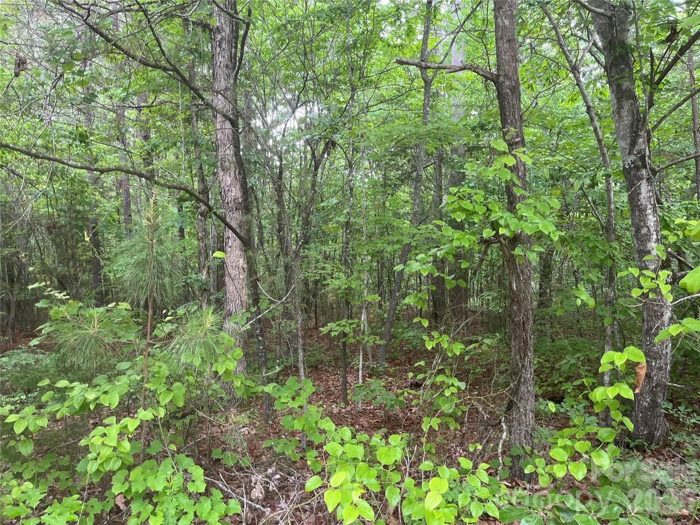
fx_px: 526
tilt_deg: -2.6
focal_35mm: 26
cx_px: 350
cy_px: 262
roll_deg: -0.2
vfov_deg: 53.1
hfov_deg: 67.3
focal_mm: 5.1
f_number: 1.6
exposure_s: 1/121
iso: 125
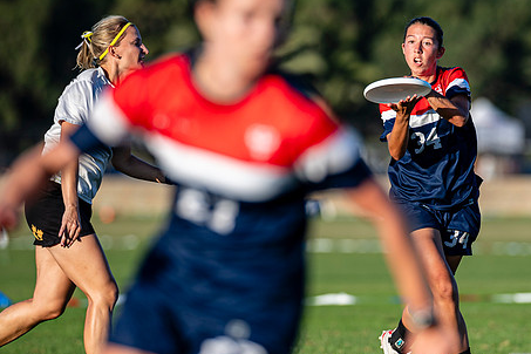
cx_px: 405
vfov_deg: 3.1
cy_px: 186
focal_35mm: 442
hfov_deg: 4.7
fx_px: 6519
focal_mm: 240
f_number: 3.2
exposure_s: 1/1250
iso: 110
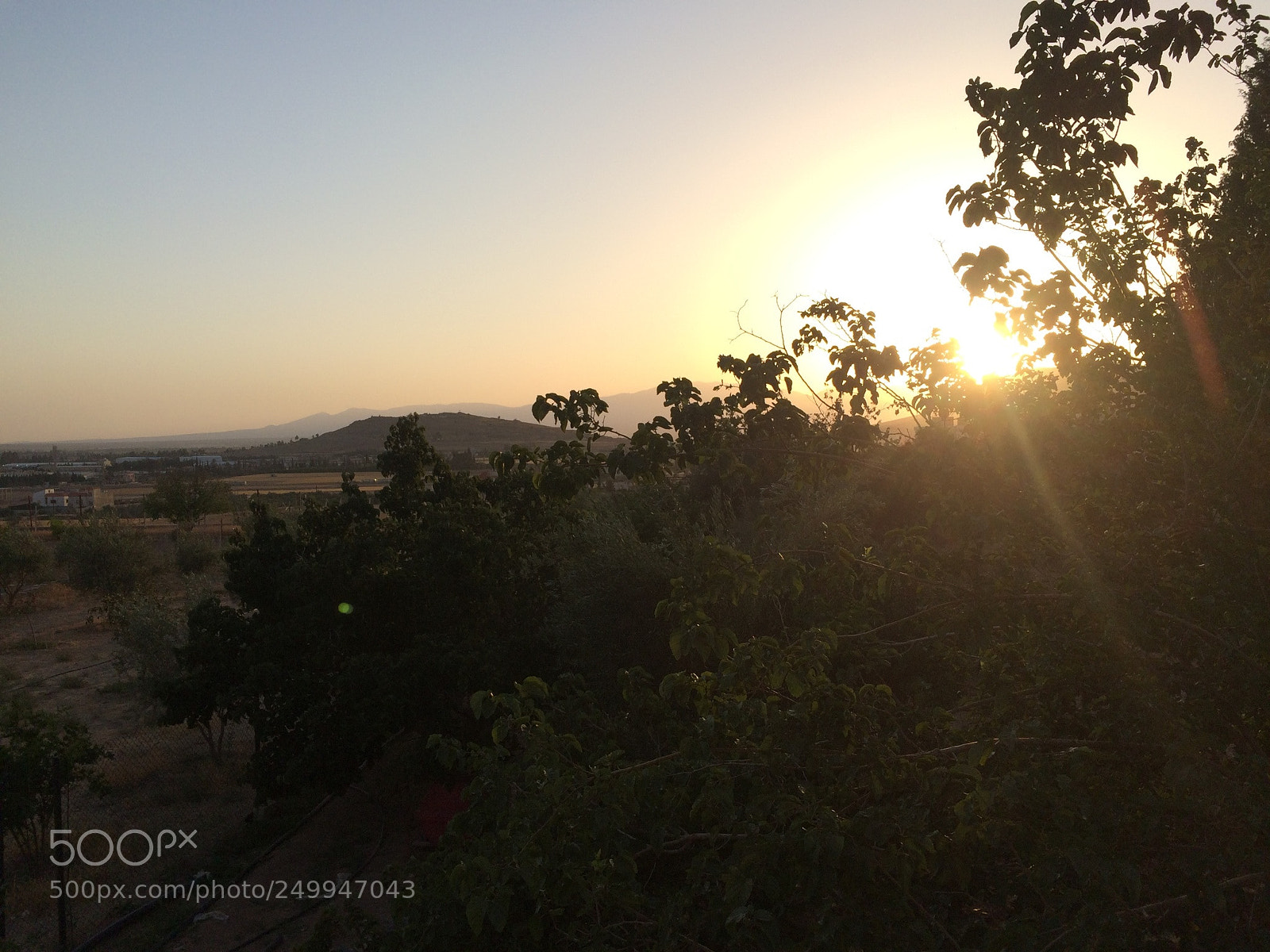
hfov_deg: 61.7
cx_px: 635
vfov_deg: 48.2
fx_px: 1064
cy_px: 476
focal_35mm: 29
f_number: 2.2
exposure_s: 1/1208
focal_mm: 4.15
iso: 32
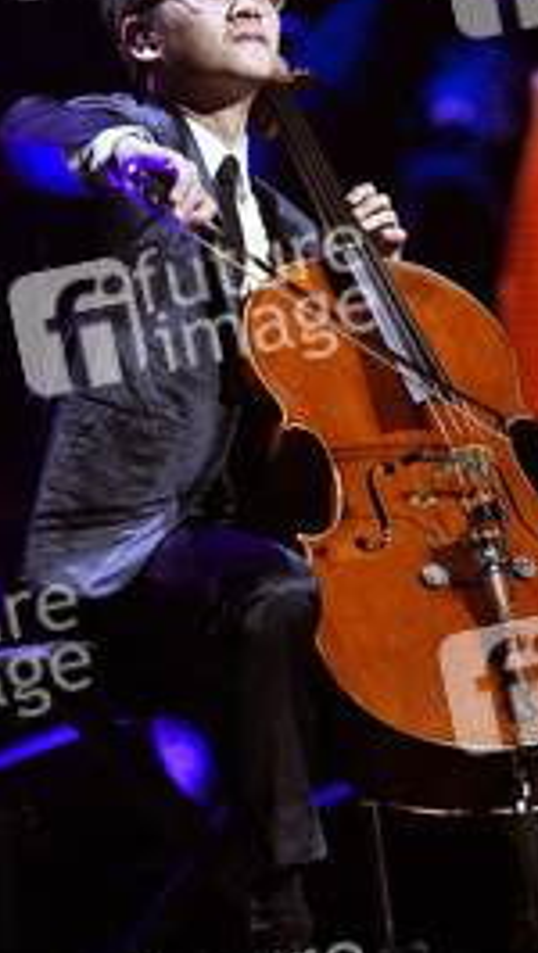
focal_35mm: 252
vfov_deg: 8.6
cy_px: 491
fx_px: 6379
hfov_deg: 4.8
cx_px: 298
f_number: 4
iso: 1600
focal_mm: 160
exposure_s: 1/500
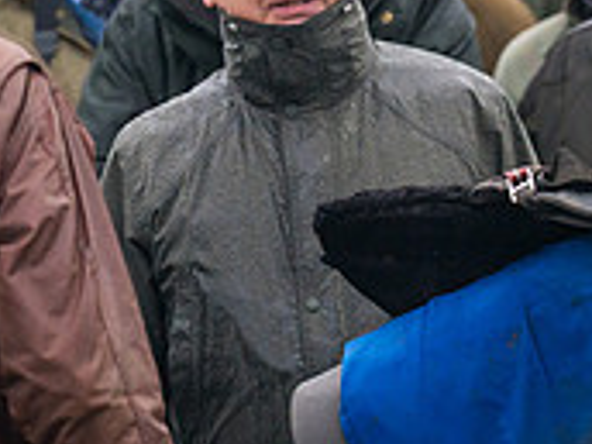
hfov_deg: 4.5
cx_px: 716
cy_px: -129
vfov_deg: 3.4
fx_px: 7491
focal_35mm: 438
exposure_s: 1/1250
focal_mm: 135
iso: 2000
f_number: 4
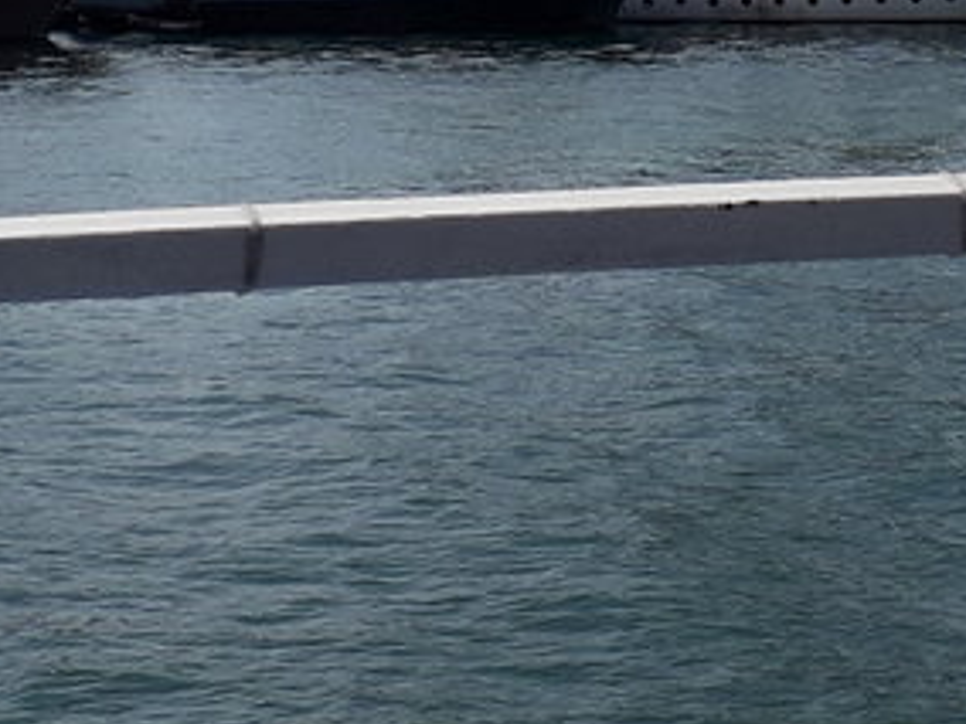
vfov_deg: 12.6
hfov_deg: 17.1
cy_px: -224
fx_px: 3181
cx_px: 813
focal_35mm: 114
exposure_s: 1/3086
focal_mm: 3.6
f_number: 1.9
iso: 40
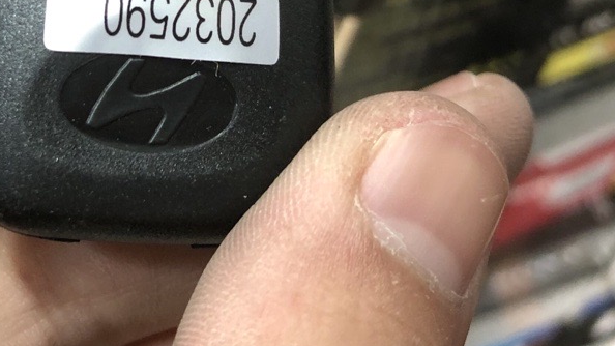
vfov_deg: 15.6
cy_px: -95
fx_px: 1207
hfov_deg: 27.6
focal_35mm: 74
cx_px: 68
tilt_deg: -51.7
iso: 40
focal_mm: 4
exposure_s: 1/30
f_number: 1.8
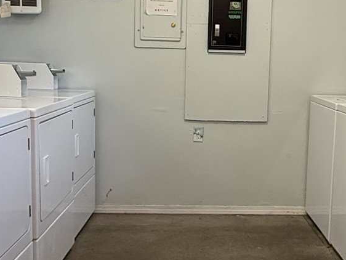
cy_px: 125
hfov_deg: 37.2
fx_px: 510
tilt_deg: -6.7
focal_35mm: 51
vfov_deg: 28.6
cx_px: 223
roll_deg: -1.4
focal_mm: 2.22
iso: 200
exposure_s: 1/60
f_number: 2.2
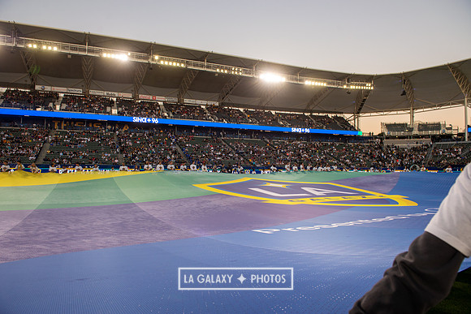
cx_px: 236
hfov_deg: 73.7
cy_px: 157
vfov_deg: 53.2
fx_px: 314
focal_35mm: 24
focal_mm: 24
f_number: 5.6
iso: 400
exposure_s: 1/125
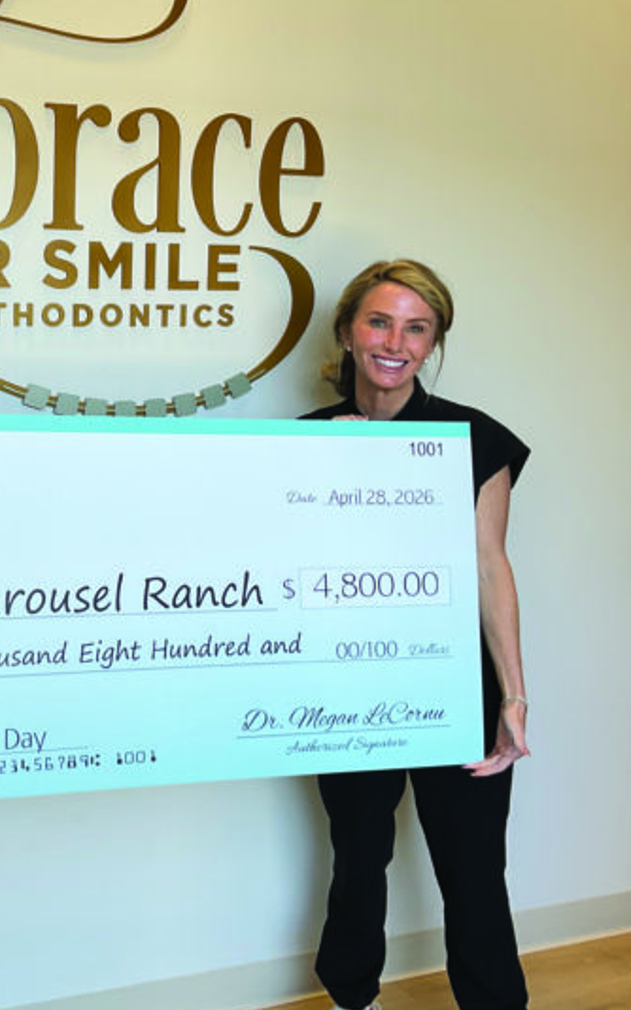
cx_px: 36
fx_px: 1267
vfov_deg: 43.4
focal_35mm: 46
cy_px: 449
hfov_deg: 26.8
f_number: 1.8
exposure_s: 1/120
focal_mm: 3
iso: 40
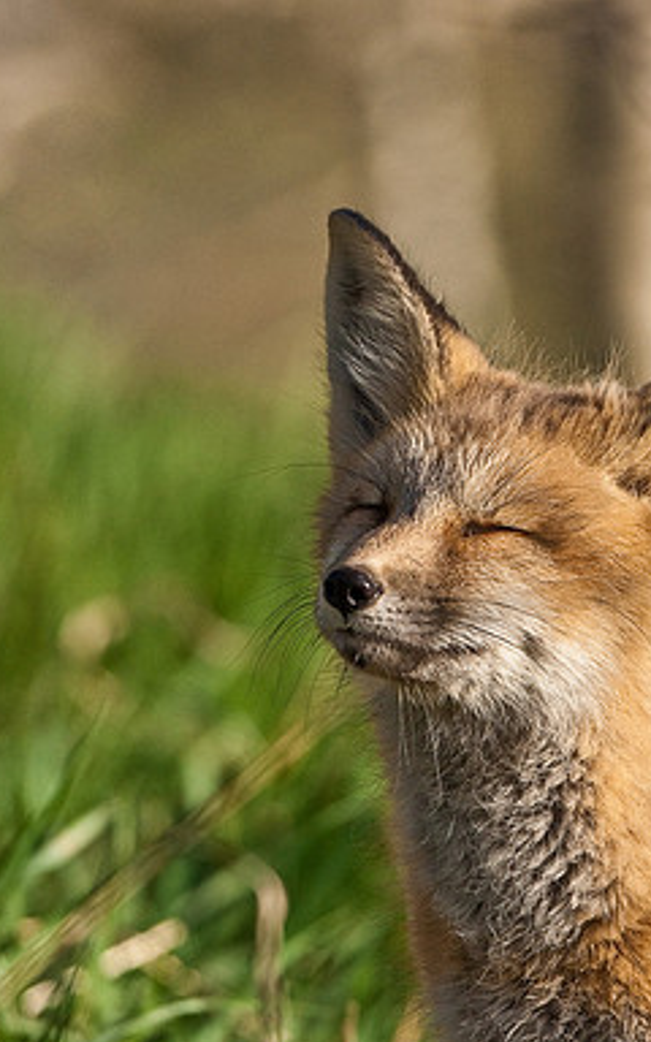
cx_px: 488
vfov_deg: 3.0
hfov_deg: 1.9
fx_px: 19644
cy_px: 522
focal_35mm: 692
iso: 400
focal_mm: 300
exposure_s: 1/1250
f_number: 5.6
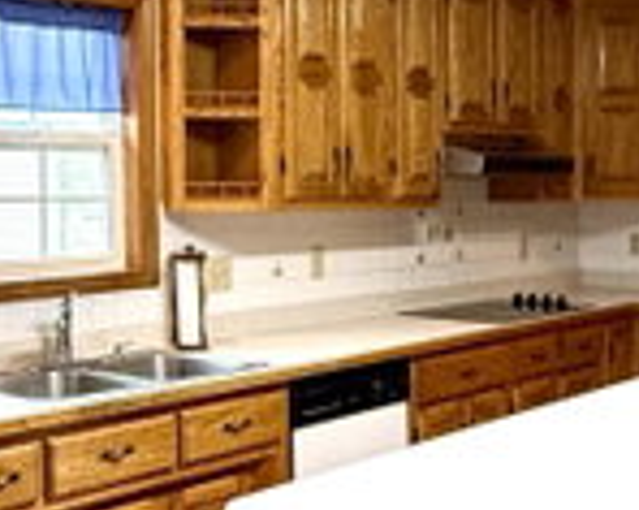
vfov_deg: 25.8
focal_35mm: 59
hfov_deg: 31.9
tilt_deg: -3.8
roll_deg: +0.2
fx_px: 1114
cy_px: 251
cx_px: 369
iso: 250
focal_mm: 2.22
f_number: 2.2
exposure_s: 1/120
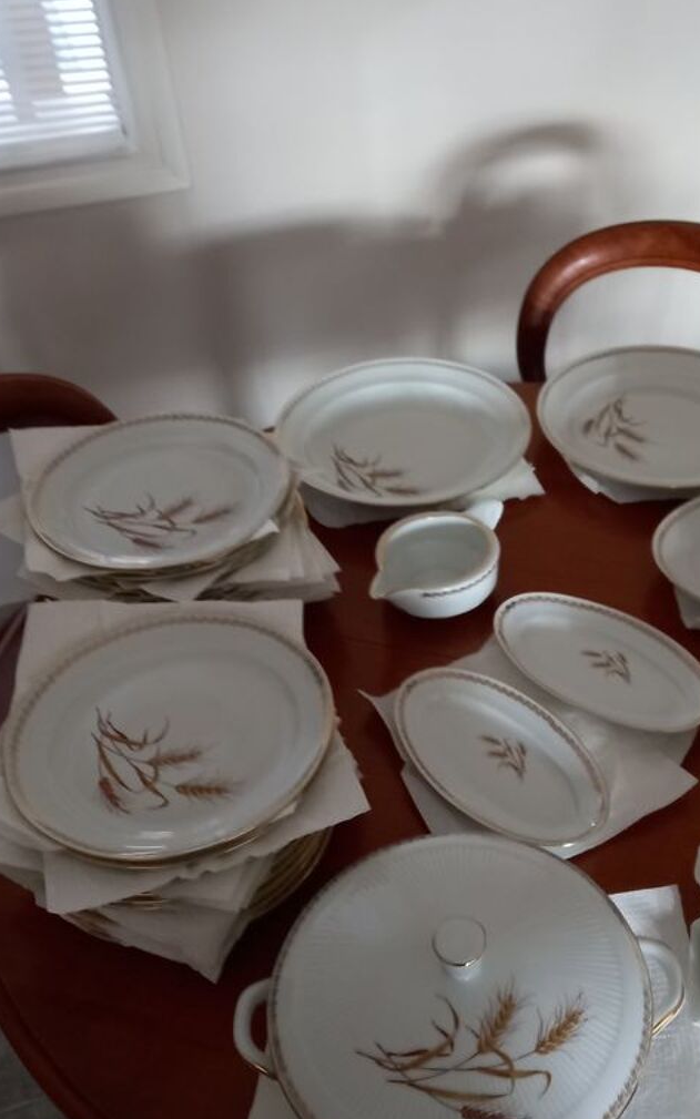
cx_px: 504
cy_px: 644
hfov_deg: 35.7
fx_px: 1068
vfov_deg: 55.1
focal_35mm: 35
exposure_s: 1/24
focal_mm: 4.6
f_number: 2
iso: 320
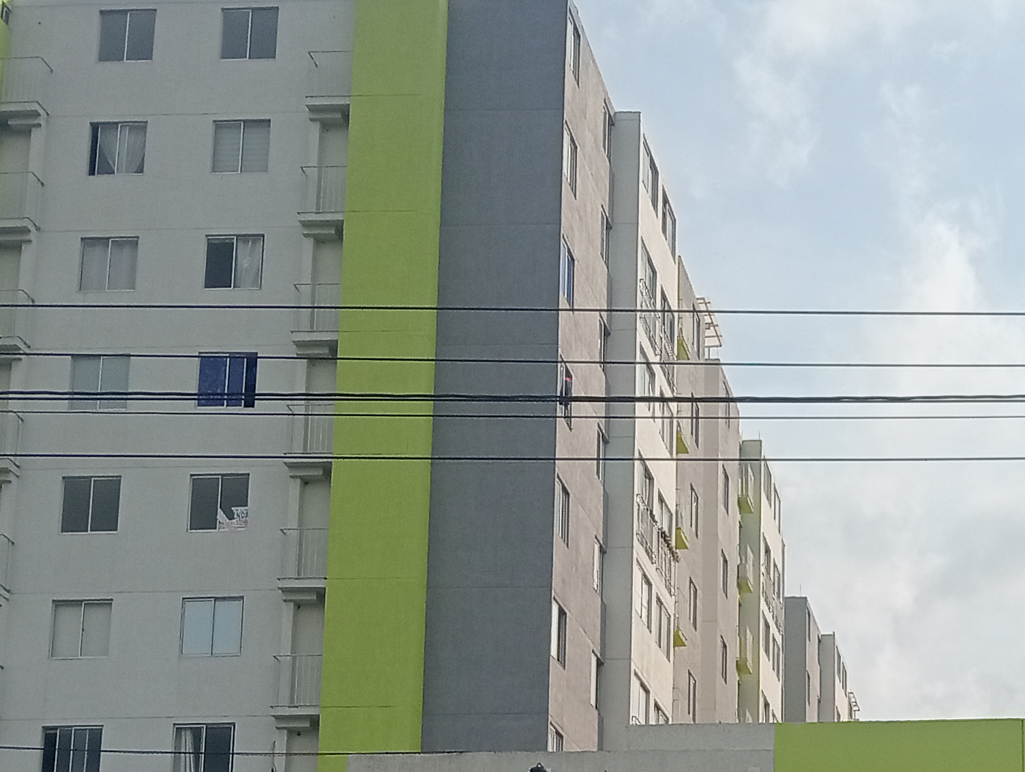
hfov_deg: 24.3
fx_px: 2254
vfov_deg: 18.7
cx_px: 1057
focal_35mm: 76
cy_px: 859
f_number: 1.8
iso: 102
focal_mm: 3.98
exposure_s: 1/1142
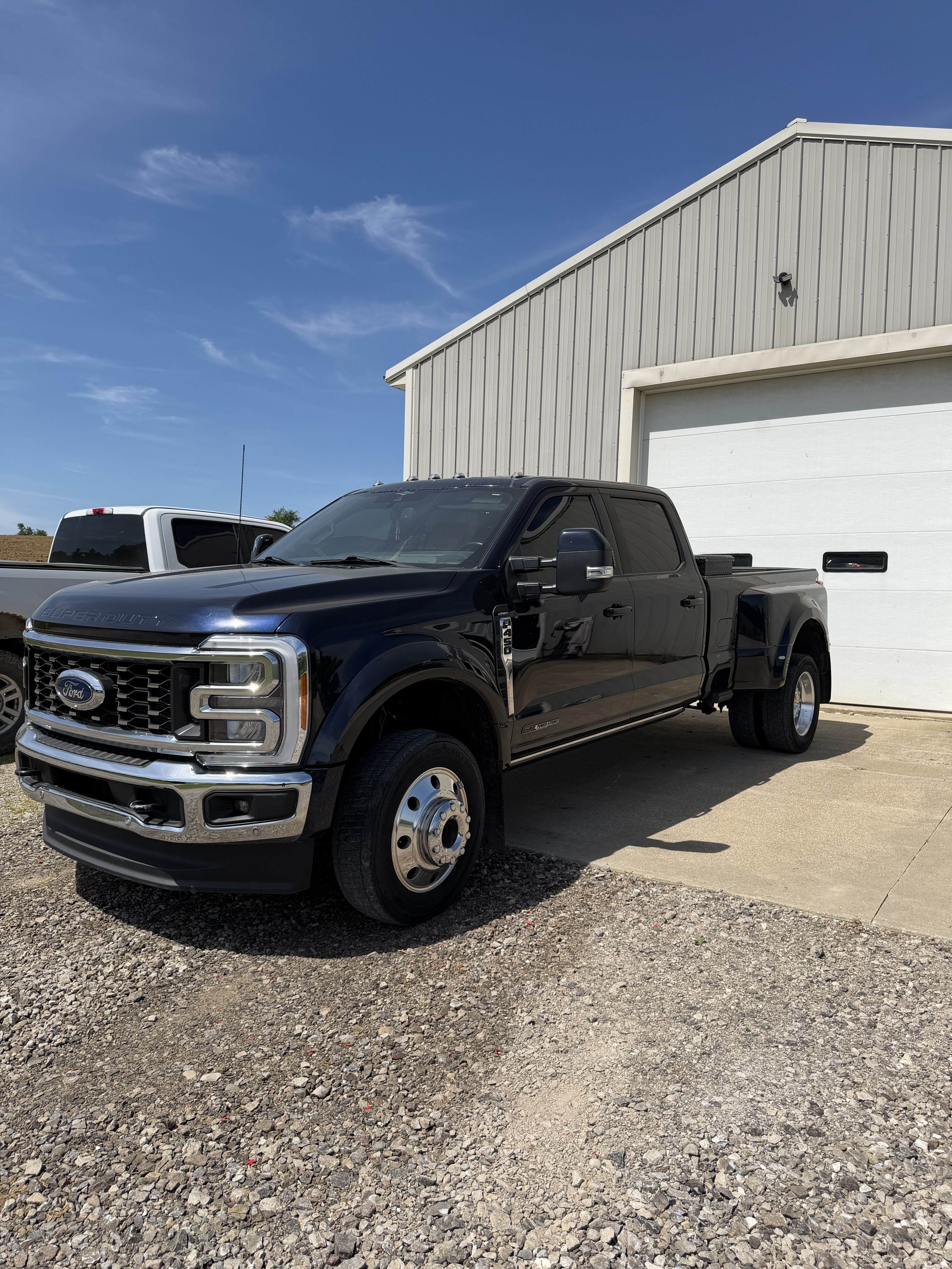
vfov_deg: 71.6
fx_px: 880
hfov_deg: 56.8
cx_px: 476
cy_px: 634
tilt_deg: -1.8
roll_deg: -1.8
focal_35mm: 24
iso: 80
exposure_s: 1/6173
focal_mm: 6.76
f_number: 1.78
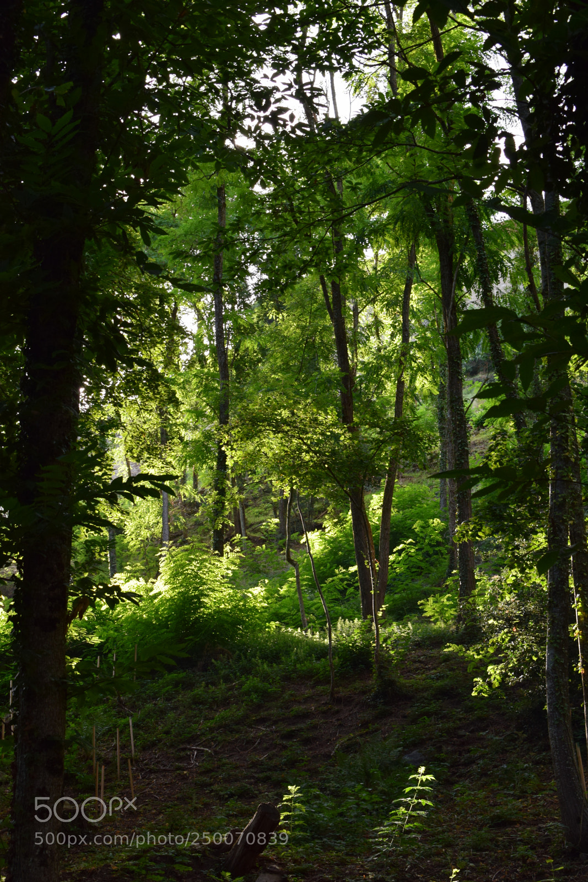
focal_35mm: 82
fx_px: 2021
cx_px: 294
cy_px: 441
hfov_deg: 16.6
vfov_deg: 24.6
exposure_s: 1/100
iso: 400
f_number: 9
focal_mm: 55
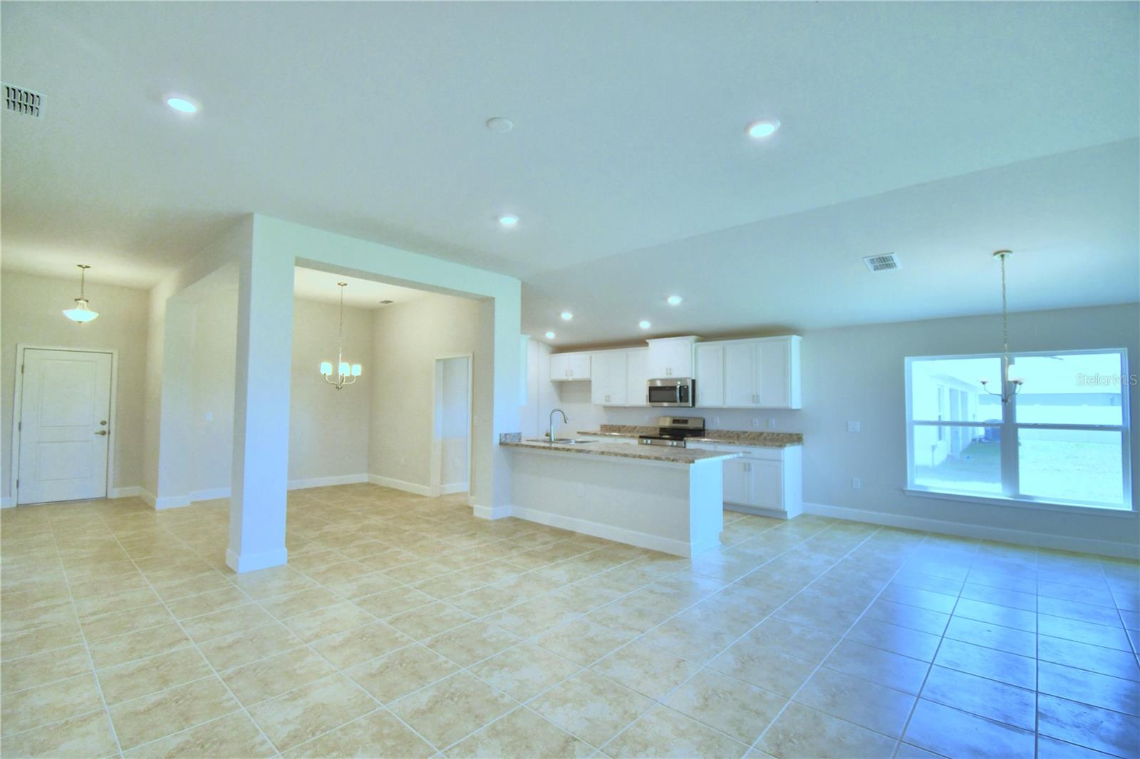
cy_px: 380
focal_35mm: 15
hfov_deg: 100.4
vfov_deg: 77.3
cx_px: 570
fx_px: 475
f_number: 4.5
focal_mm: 10
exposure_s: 1/125
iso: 360
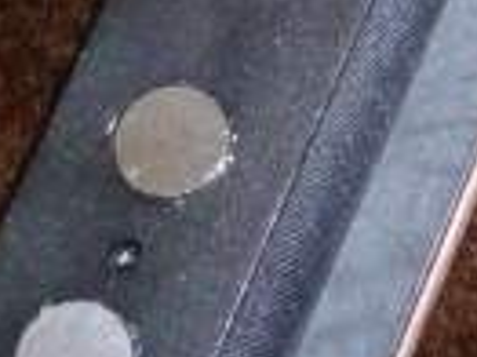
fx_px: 2354
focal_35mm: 171
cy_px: 91
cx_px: 914
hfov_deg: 10.7
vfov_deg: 8.7
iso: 400
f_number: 3.1
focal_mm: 5
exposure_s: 1/60
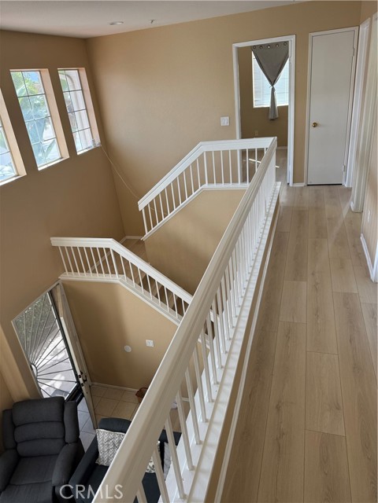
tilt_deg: -26.3
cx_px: 189
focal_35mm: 24
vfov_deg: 71.6
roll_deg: +7.2
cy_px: 252
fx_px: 349
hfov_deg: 56.8
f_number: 1.78
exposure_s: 1/251
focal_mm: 6.76
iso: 100
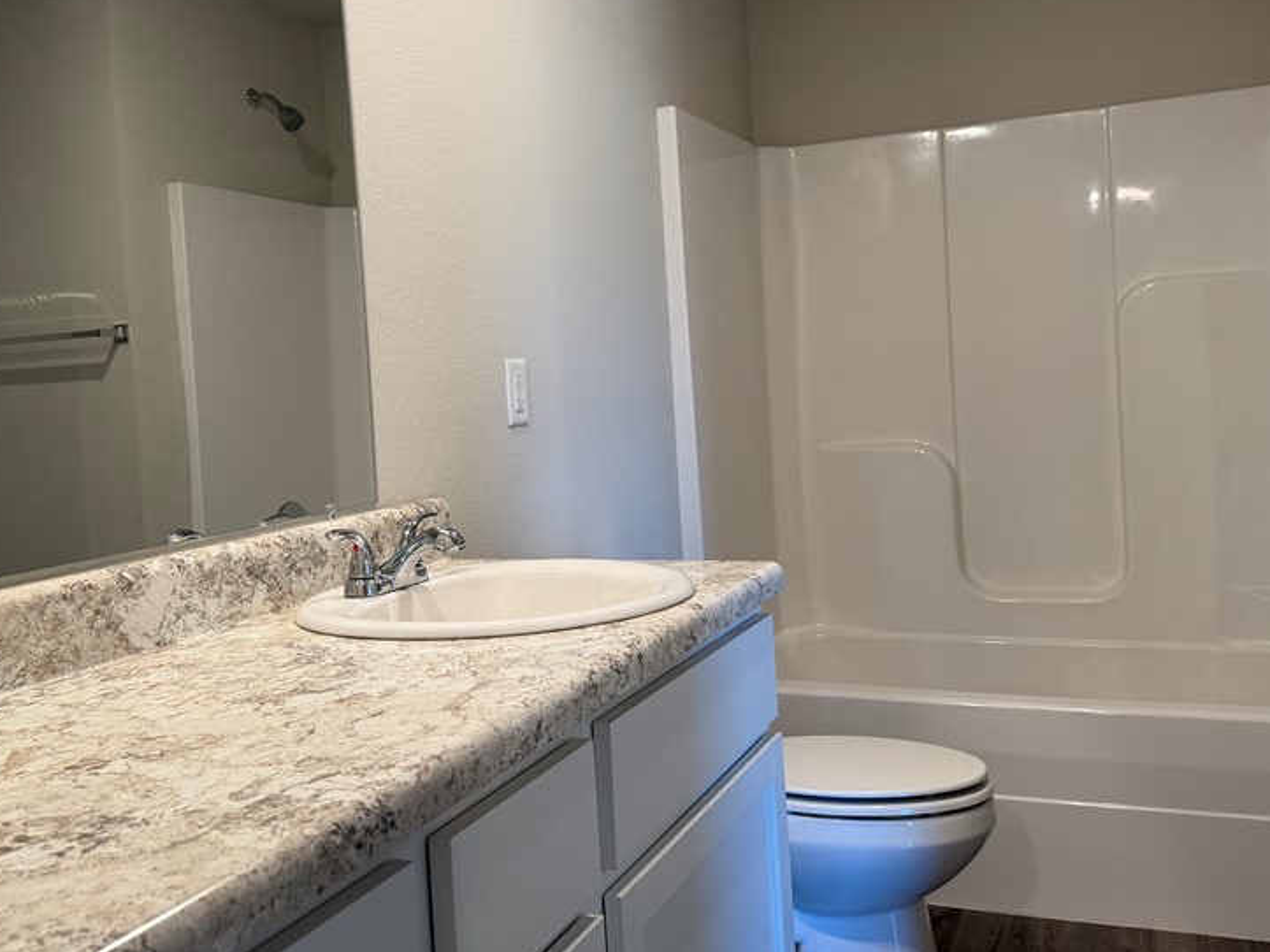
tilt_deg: -1.0
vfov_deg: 41.6
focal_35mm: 34
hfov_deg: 53.9
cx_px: 592
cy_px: 397
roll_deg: +3.8
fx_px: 1247
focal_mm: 6.76
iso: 160
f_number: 1.78
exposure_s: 1/60
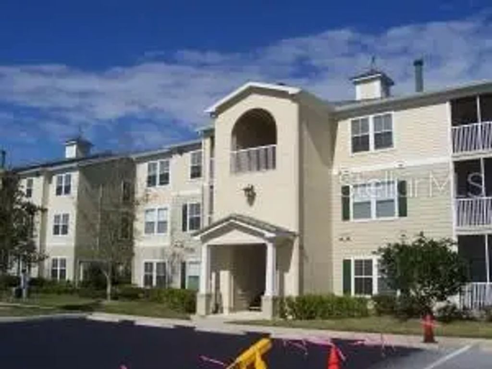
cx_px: 246
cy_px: 184
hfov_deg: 50.1
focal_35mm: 37
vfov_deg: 38.7
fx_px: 526
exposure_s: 1/1000
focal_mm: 5.6
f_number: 5.6
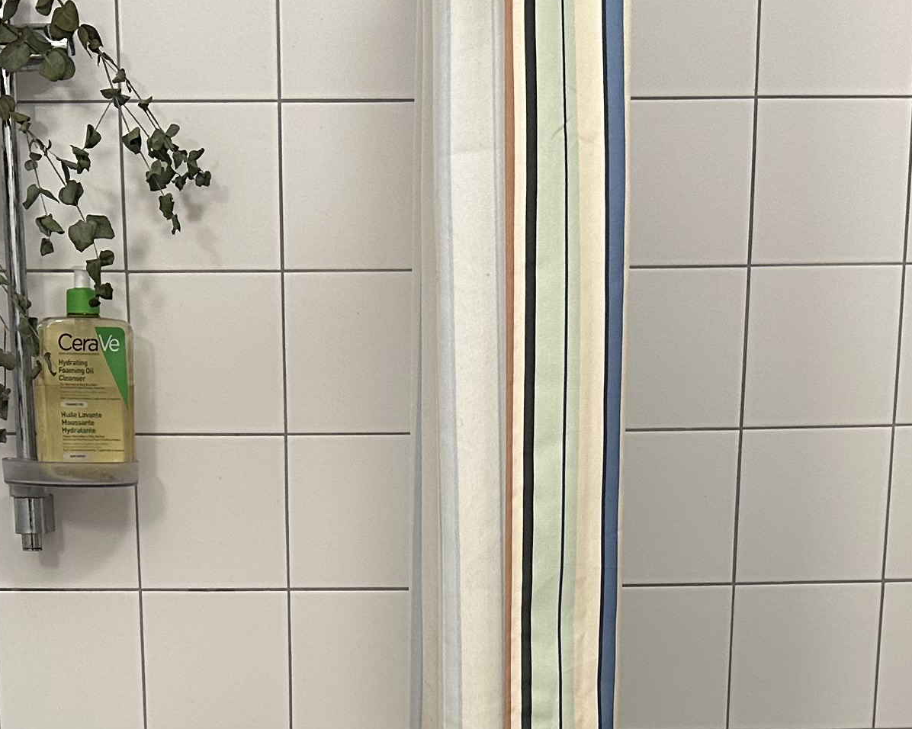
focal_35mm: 79
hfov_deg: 24.1
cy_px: 965
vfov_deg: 18.0
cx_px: 393
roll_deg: +0.5
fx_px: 2132
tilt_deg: -14.7
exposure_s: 1/50
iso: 160
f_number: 1.78
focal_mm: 6.86
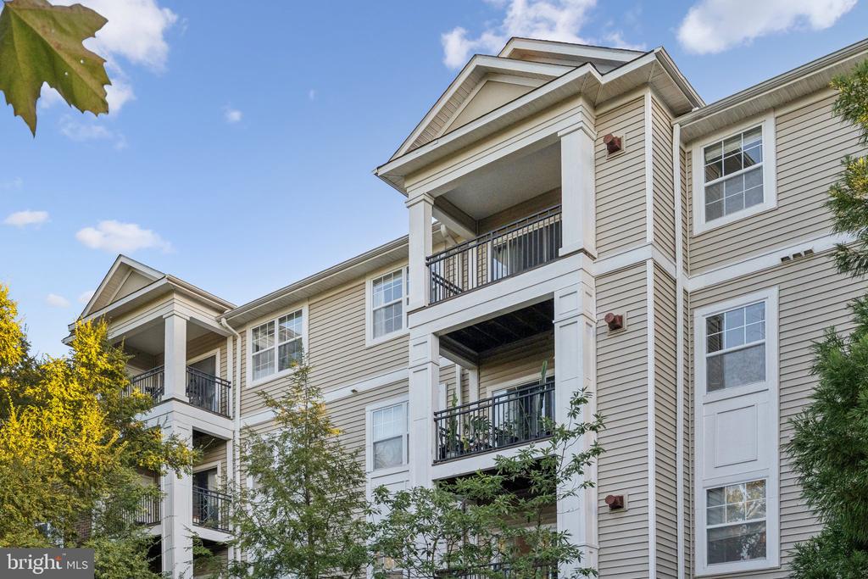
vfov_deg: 37.9
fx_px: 844
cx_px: 434
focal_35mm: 35
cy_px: 290
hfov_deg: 54.4
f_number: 8
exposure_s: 1/500
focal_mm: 35
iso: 2000
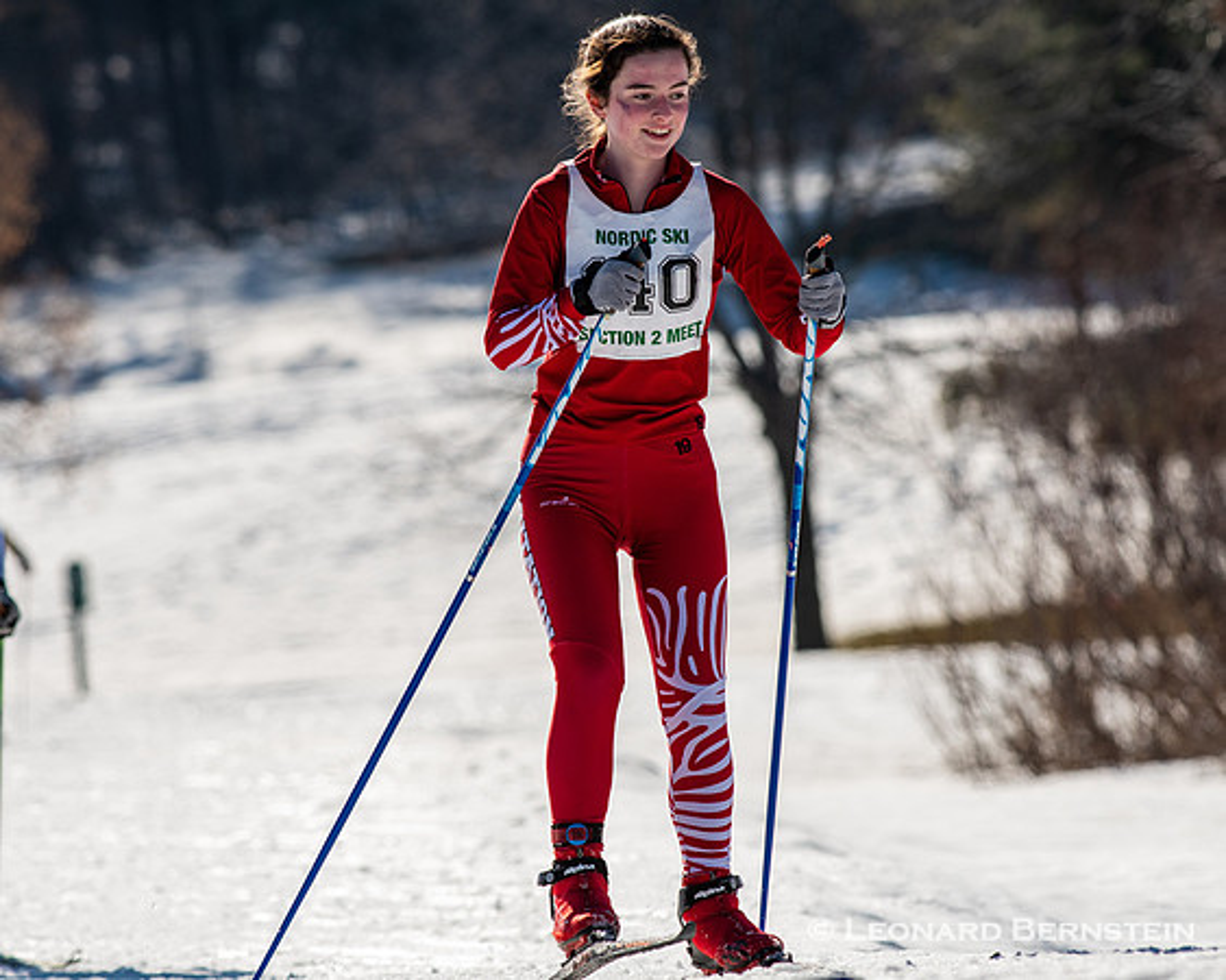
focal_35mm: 507
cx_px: 565
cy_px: 490
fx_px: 18383
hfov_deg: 3.8
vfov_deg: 3.1
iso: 400
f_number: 7.1
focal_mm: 300
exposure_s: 1/2000
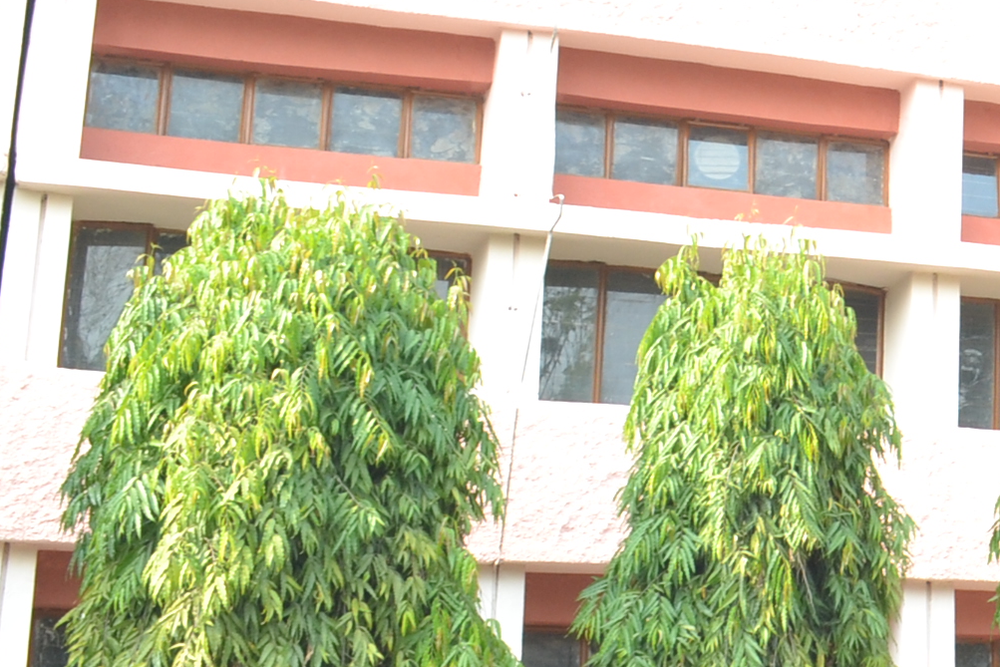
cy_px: 138
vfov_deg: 14.6
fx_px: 2584
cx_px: 1620
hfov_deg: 18.6
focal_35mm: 93
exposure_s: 1/100
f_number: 8
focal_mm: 18
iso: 400
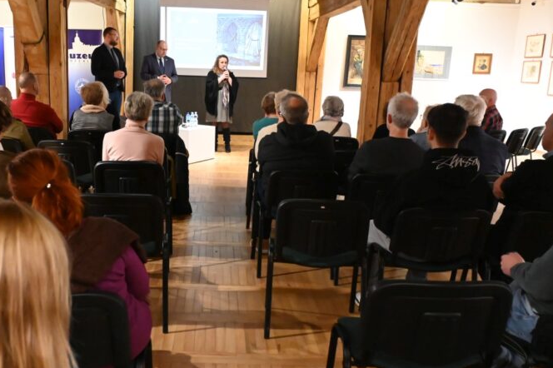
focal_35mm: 37
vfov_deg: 35.9
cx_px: 218
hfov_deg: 51.5
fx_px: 568
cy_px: 187
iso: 12800
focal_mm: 24
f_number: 6.3
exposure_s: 1/125
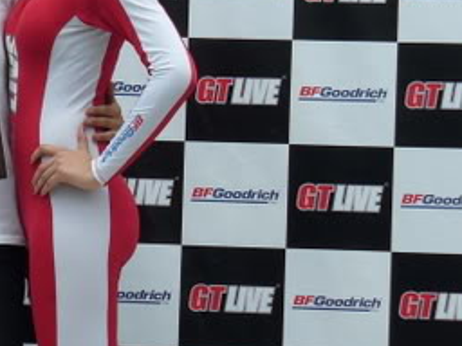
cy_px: 108
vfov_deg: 4.7
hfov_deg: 6.2
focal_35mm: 317
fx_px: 4231
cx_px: -90
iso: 80
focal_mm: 21
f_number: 3.7
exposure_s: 1/500
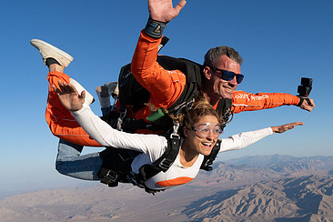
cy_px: 95
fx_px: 351
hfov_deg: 50.0
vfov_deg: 35.0
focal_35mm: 38
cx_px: 215
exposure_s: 1/2000
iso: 800
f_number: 9
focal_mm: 24
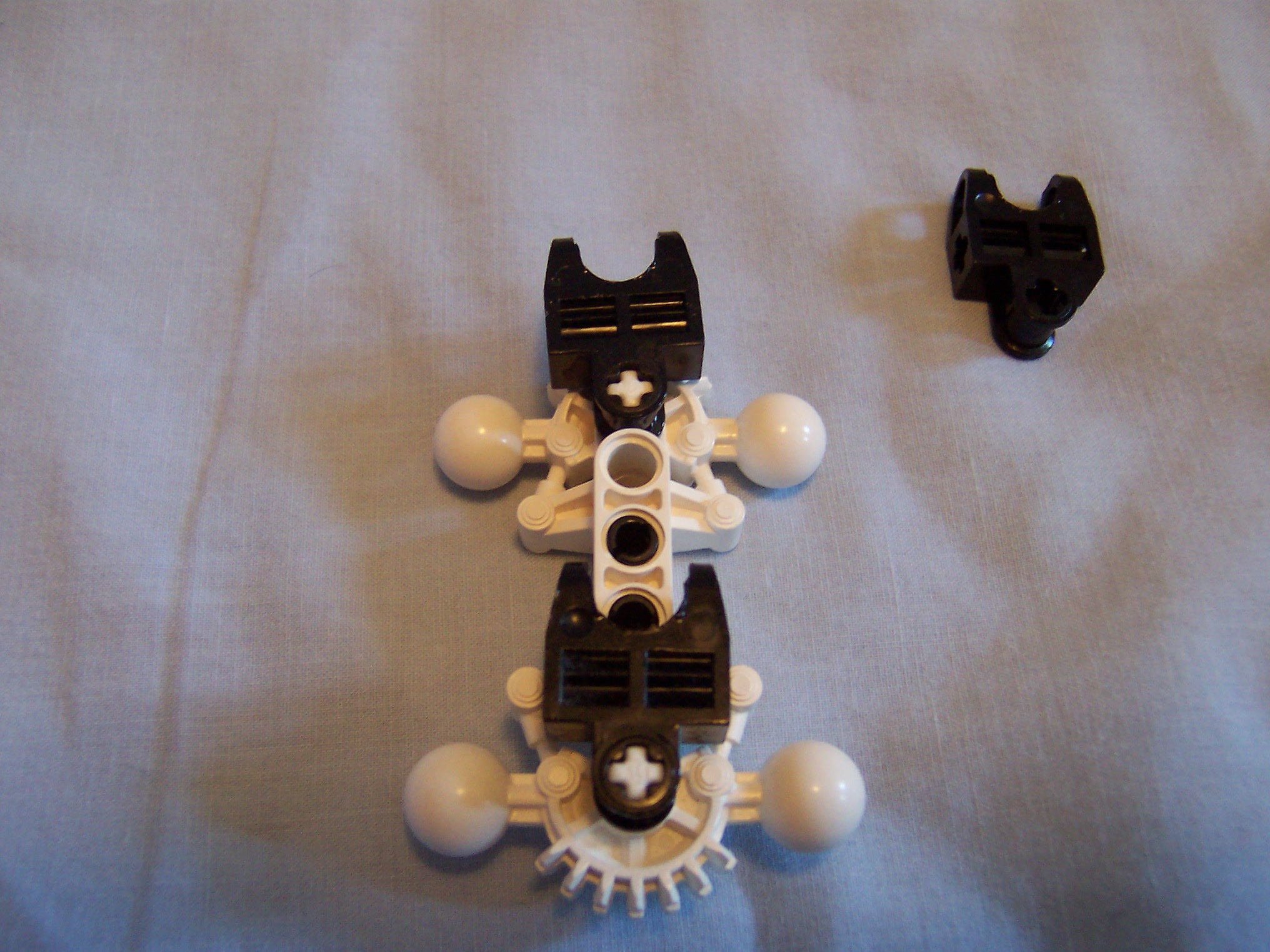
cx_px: 635
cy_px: 476
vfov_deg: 39.7
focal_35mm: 36
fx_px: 1321
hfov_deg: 51.4
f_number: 2.8
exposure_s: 1/20
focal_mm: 5.6
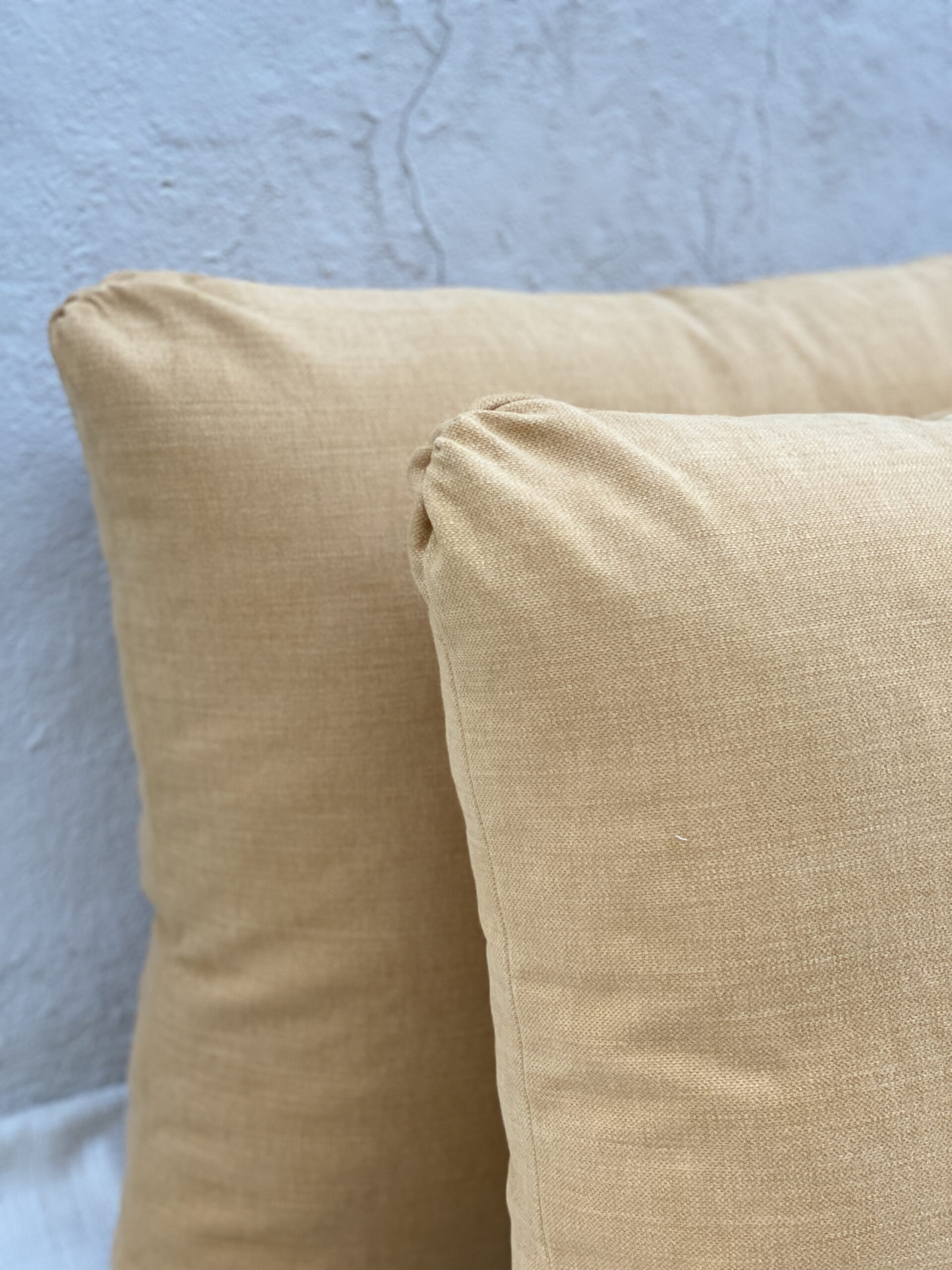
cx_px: 476
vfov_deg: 36.8
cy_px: 635
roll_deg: -4.4
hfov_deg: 28.0
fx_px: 1907
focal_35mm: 52
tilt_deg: -19.0
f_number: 2
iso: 125
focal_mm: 6
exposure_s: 1/122
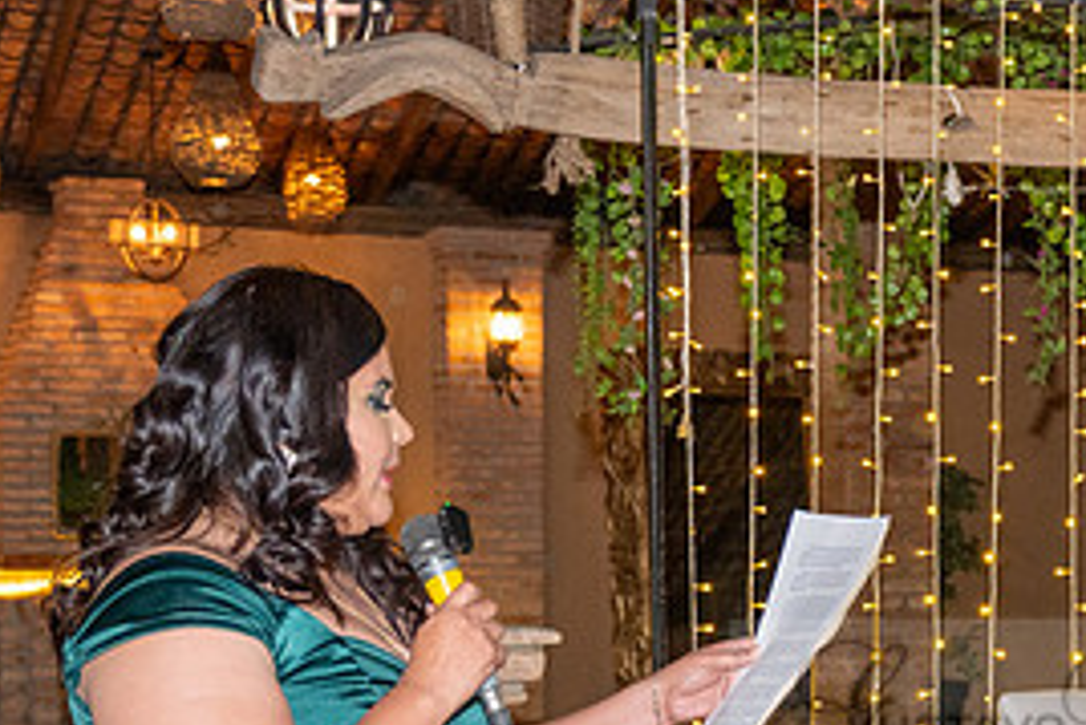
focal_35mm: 93
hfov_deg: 21.2
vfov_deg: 14.5
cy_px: 715
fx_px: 2807
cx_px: 1082
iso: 2500
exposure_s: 1/200
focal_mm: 43
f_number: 5
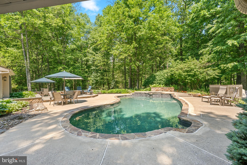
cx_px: 124
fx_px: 106
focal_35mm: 16
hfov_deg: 98.5
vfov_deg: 75.5
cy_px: 82
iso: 400
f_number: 9
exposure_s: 1/125
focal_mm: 15.5
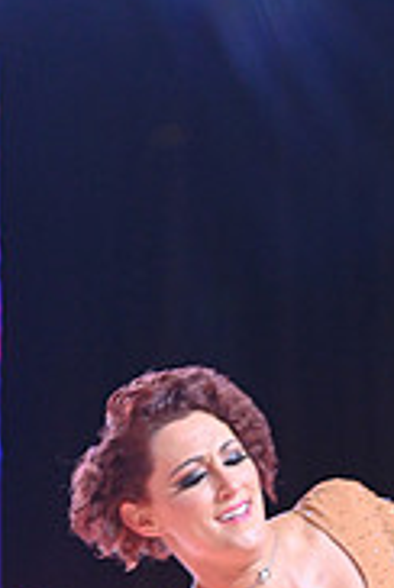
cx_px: 467
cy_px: 901
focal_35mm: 414
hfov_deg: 3.3
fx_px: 6770
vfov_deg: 4.9
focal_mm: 130
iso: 2000
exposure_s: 1/250
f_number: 4
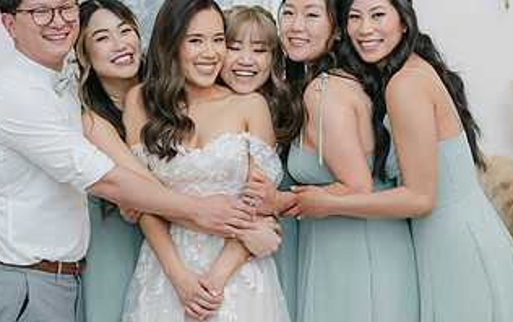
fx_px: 951
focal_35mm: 68
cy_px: 132
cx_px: 212
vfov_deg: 19.2
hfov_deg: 30.1
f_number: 2
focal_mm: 35
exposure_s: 1/125
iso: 100
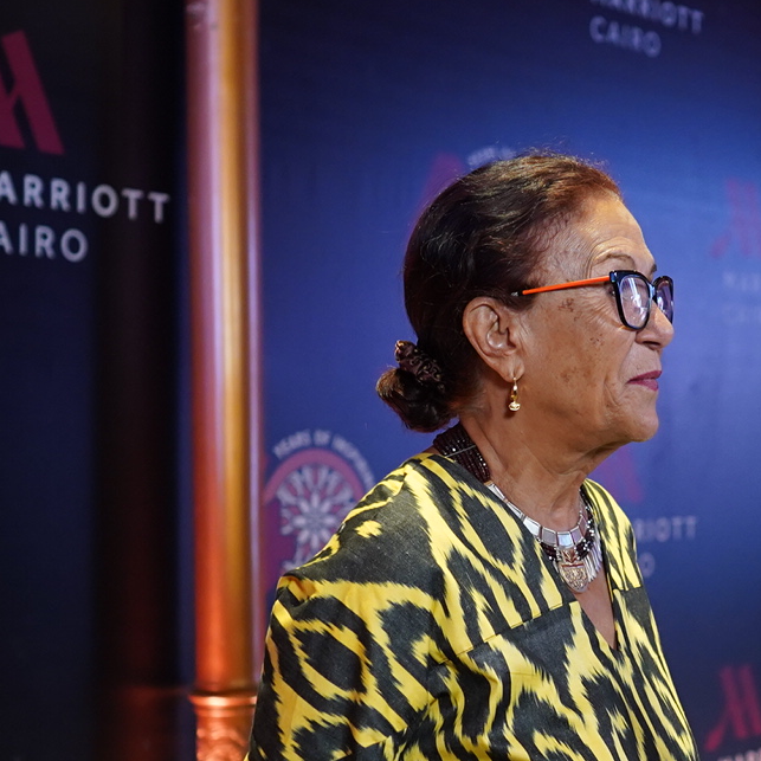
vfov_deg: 22.3
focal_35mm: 77
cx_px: 663
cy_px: 529
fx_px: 1915
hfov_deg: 22.0
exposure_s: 1/160
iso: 1250
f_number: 2.2
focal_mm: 24
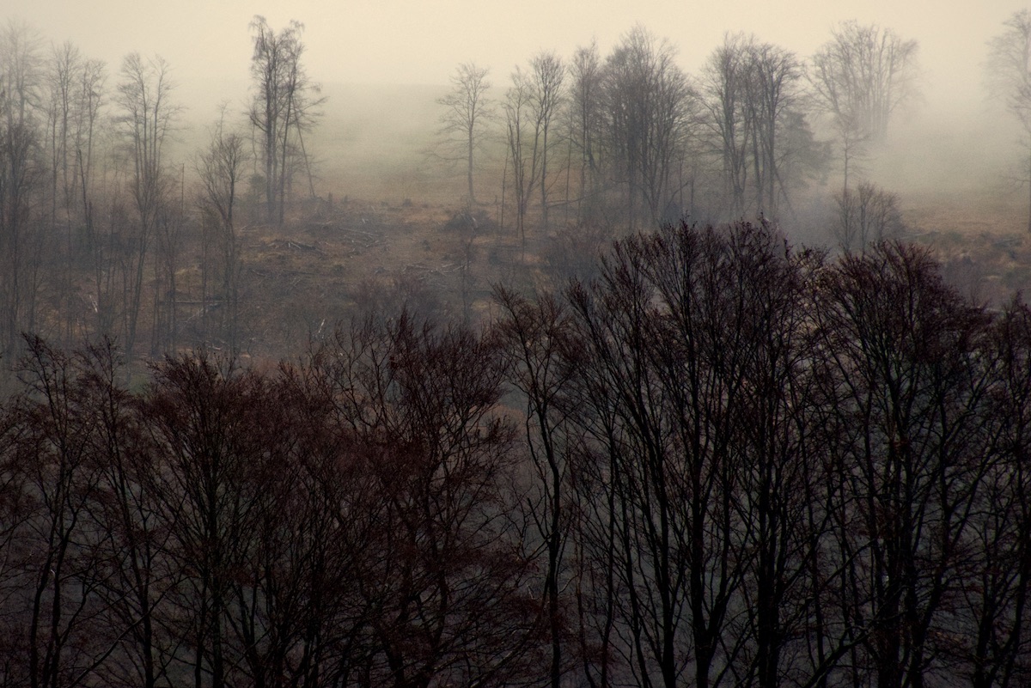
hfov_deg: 9.8
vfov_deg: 6.5
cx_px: 516
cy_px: 344
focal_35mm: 210
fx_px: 6016
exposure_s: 1/200
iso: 720
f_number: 8
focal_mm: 140
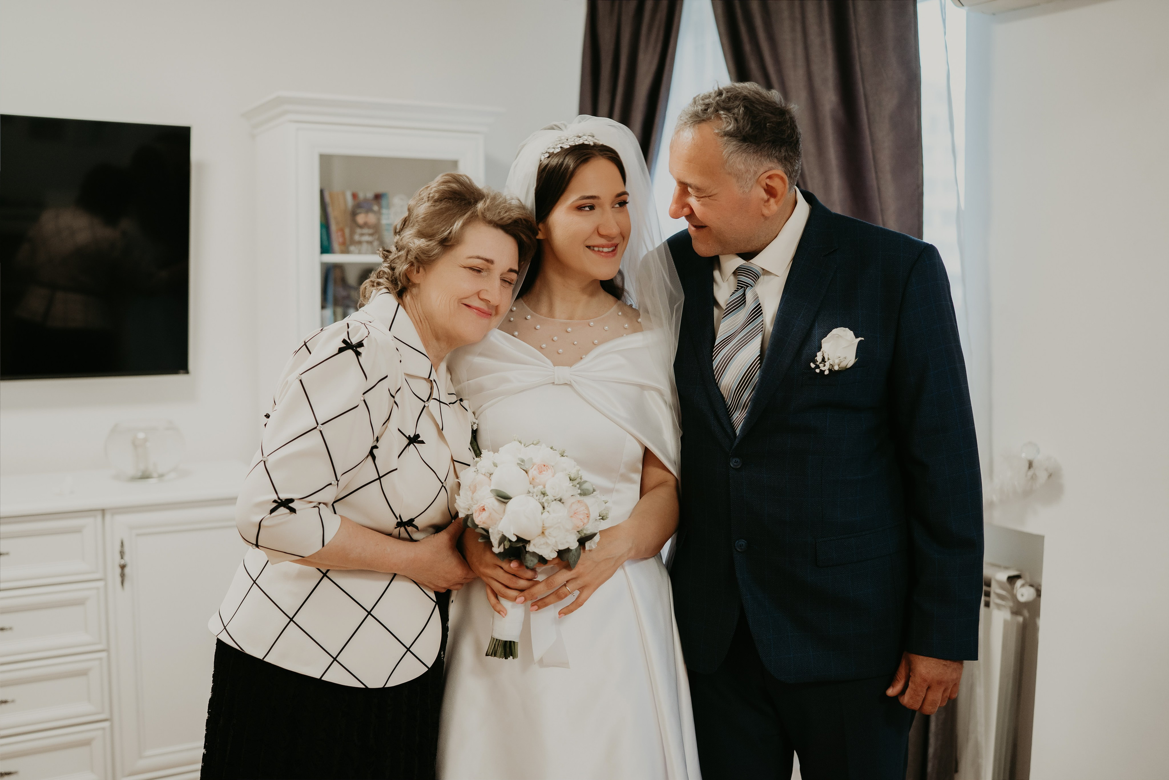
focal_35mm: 35
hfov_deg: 54.4
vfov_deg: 37.9
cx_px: 584
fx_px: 1137
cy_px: 390
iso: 800
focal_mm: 35
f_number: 2
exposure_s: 1/160
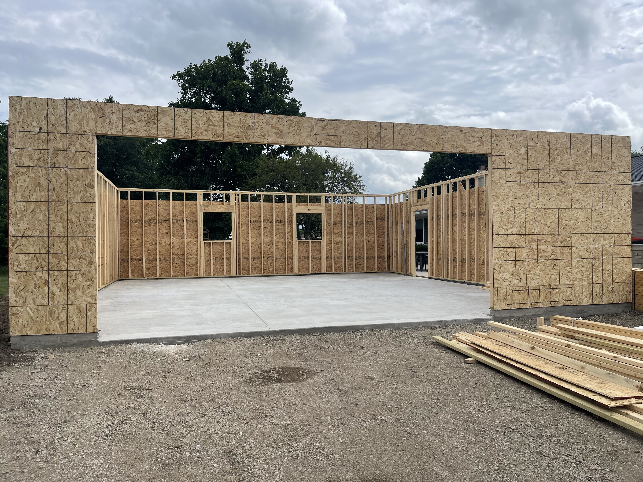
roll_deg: -0.2
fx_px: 464
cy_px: 241
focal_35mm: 25
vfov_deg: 54.9
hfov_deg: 69.4
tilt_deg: +1.2
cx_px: 322
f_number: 1.6
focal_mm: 5.1
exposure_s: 1/5917
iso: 32
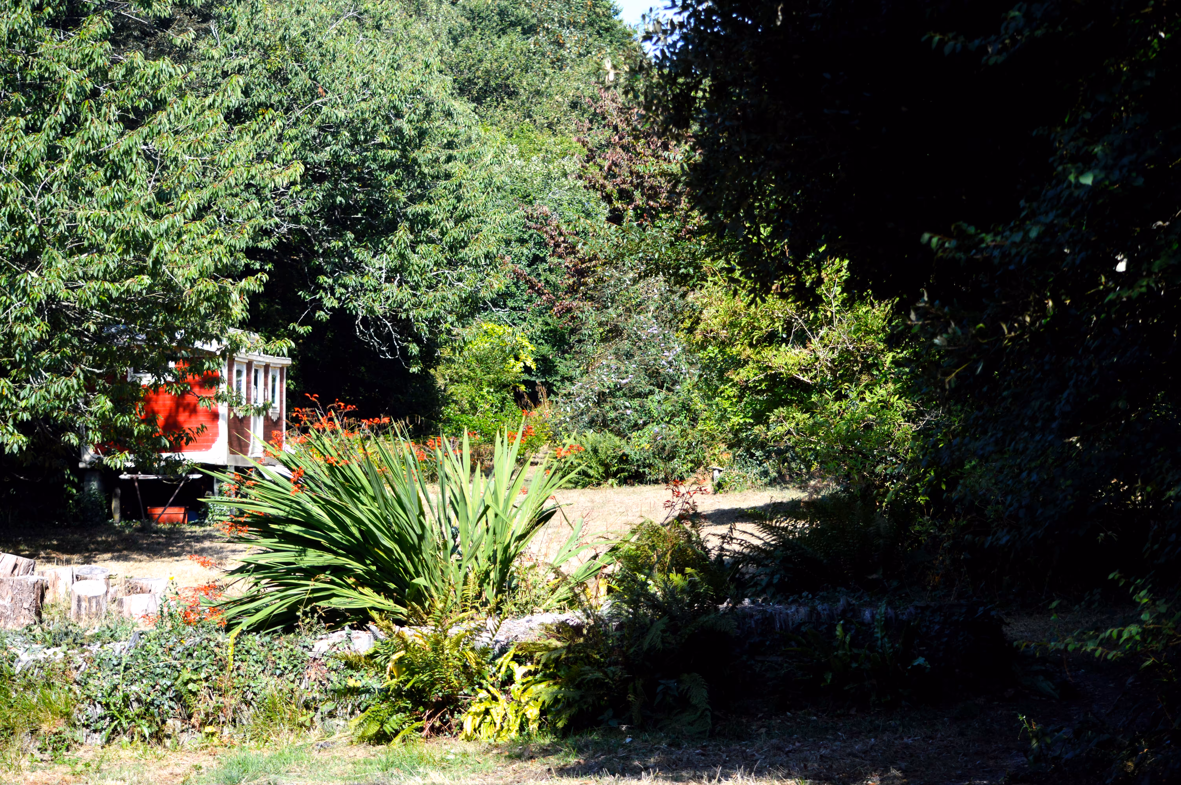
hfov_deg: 19.5
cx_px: 590
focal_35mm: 105
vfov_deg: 13.0
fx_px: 3441
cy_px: 392
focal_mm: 70
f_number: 4.5
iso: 400
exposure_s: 1/2000
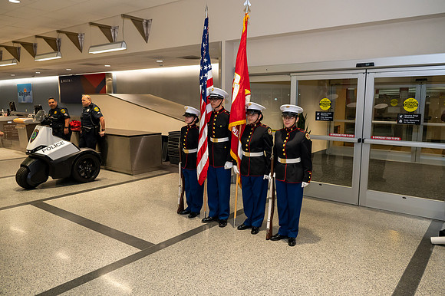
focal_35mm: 28
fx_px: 352
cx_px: 222
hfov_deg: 64.6
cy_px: 148
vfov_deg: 45.6
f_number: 5
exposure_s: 1/160
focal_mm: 28.5
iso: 5000
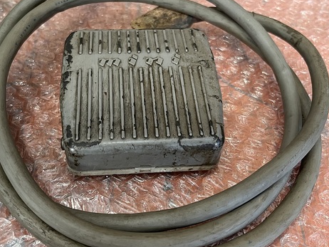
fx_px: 342
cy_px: 123
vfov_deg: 39.7
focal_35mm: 36
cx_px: 148
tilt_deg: -52.4
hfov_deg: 51.2
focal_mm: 5.1
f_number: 1.6
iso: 320
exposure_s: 1/60
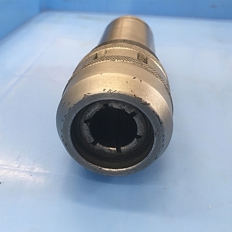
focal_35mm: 35
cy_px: 118
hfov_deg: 47.1
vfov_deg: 47.2
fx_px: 265
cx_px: 100
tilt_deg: -33.5
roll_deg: +1.1
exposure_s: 1/30
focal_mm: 4.15
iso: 64
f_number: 2.2
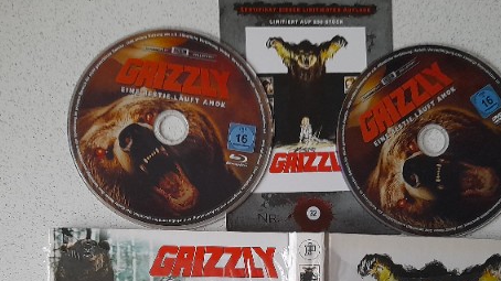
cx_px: 235
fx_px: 637
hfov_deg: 42.9
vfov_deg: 23.8
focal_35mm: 48
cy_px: 283
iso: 400
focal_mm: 4.6
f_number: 2
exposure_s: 1/60
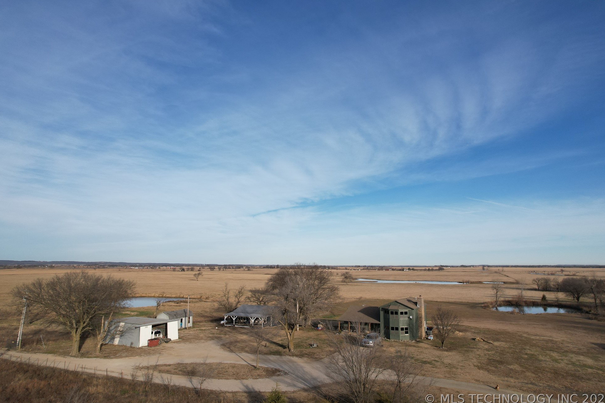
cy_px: 198
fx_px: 386
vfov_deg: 55.1
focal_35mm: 23
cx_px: 299
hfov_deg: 76.1
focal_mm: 8.38
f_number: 2.8
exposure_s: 1/1500
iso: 100
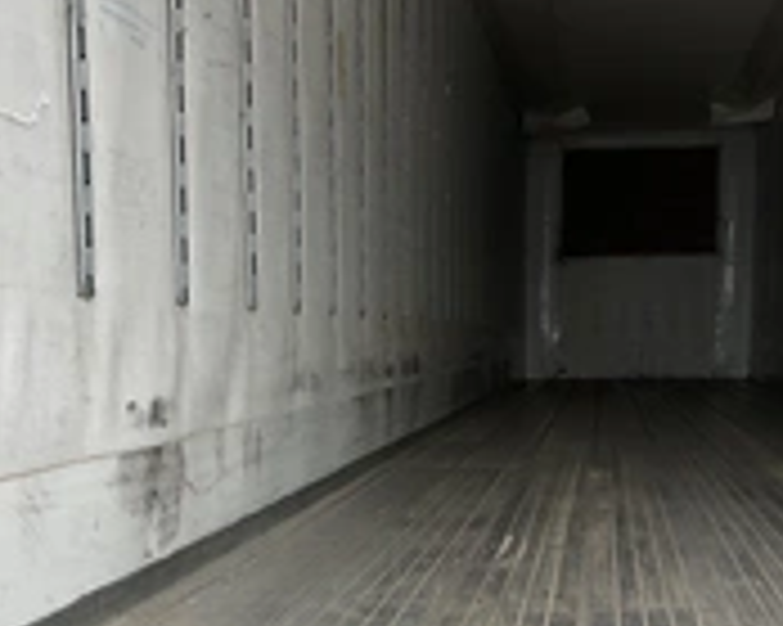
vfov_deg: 22.8
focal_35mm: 65
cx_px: 392
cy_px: 581
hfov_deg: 29.2
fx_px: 1505
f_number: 1.8
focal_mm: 3
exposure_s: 1/344
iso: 25
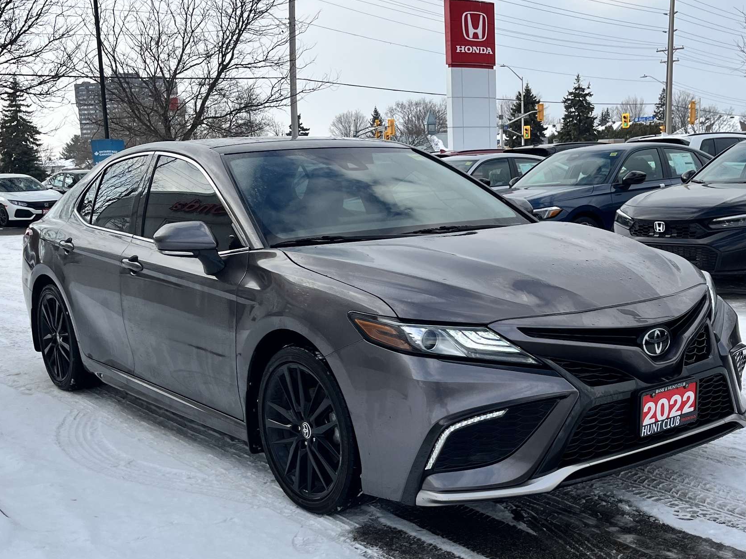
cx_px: 408
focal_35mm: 45
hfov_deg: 42.0
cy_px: 372
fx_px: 970
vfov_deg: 31.9
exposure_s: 1/2967
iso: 50
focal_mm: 5.1
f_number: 1.6
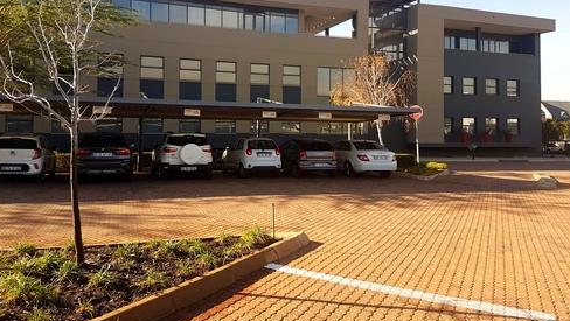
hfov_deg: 66.0
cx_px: 281
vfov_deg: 39.9
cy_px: 116
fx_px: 439
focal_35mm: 29
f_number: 1.7
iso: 40
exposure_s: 1/734
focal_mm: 4.2
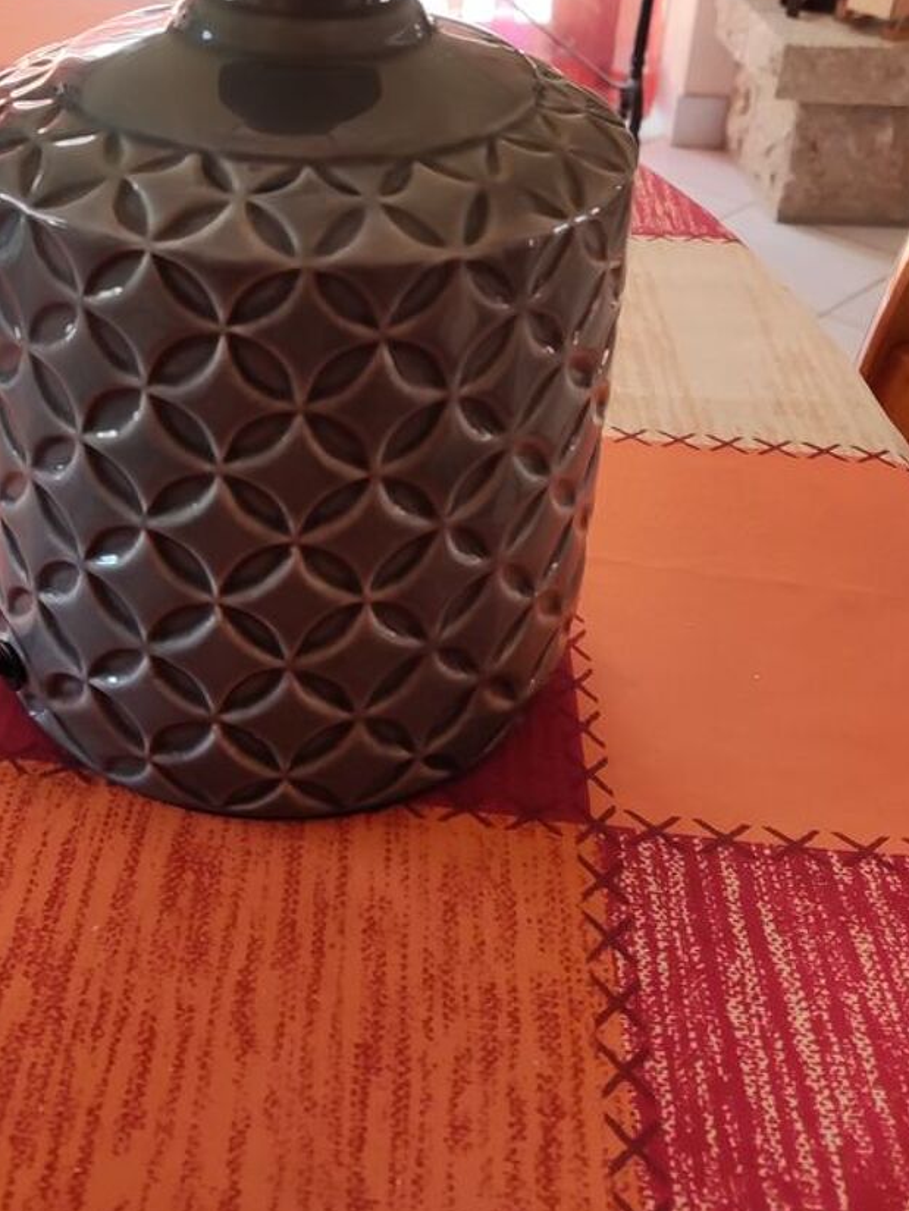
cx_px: 308
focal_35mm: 42
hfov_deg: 34.1
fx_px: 1470
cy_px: 261
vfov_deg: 42.9
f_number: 1.79
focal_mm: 4.74
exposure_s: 1/50
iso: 103
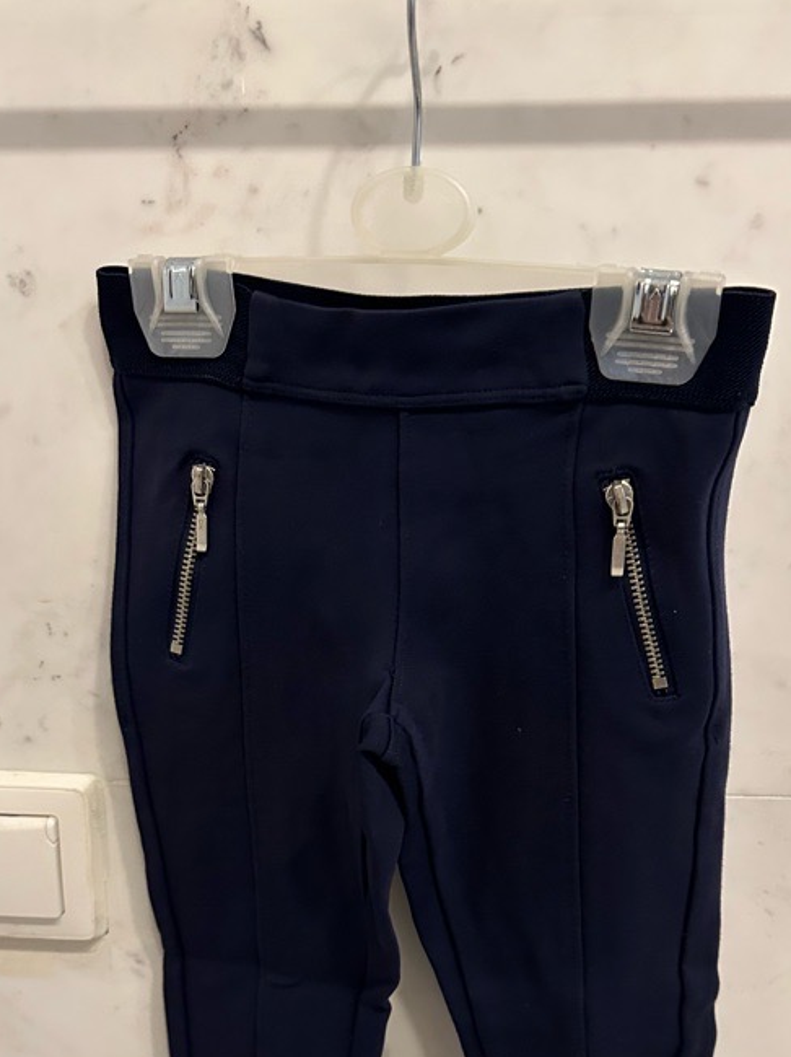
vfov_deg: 49.0
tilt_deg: -20.4
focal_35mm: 37
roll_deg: -0.2
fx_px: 1128
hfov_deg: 38.6
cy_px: 733
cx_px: 361
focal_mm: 6.86
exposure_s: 1/50
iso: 500
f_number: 1.78
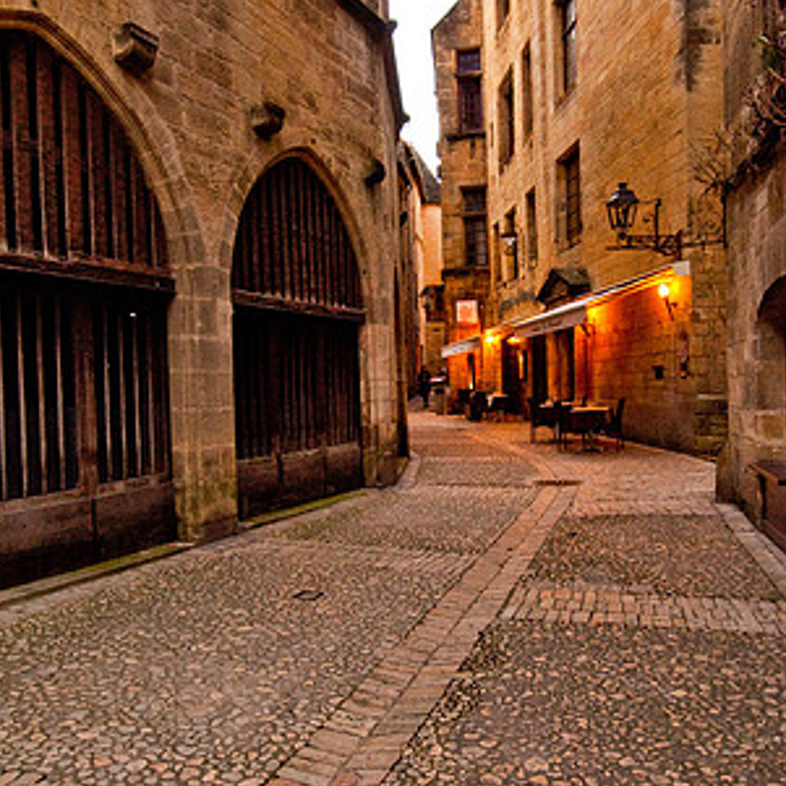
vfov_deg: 31.6
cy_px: 401
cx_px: 428
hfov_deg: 31.6
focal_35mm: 54
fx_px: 1387
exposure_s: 1/10
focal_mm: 22
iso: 200
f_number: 8
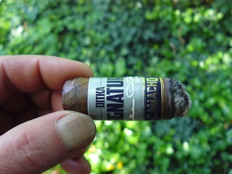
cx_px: 116
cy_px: 87
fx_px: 241
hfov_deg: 51.4
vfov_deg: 39.7
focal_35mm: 36
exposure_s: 1/125
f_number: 2.8
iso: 400
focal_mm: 6
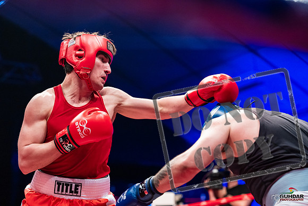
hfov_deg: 25.1
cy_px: 103
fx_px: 693
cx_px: 154
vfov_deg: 16.9
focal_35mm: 81
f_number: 2.8
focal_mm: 81
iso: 4000
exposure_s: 1/1000
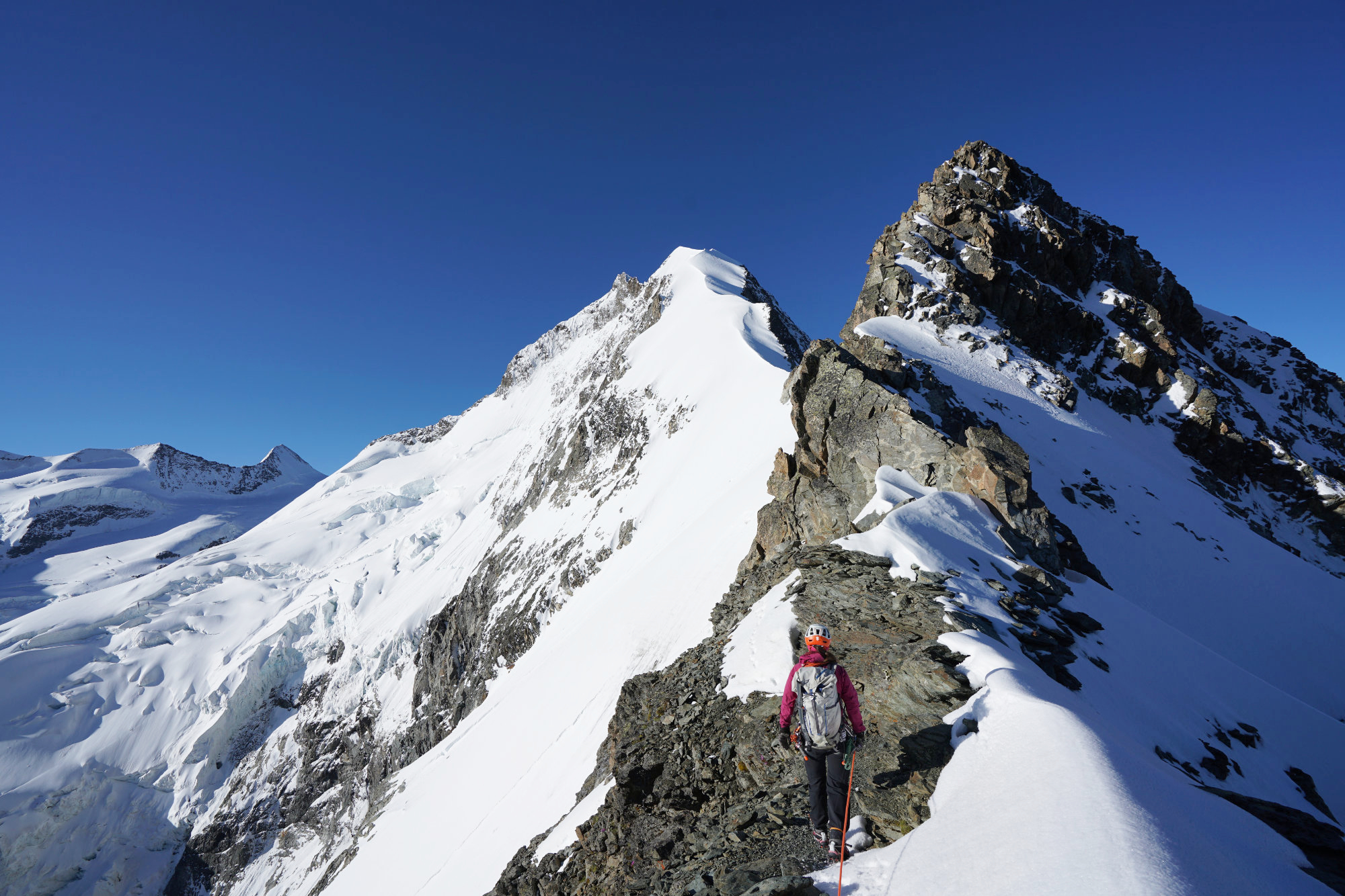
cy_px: 448
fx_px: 598
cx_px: 672
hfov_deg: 96.7
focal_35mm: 16
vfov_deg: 73.8
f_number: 8
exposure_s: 1/500
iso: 100
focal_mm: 16
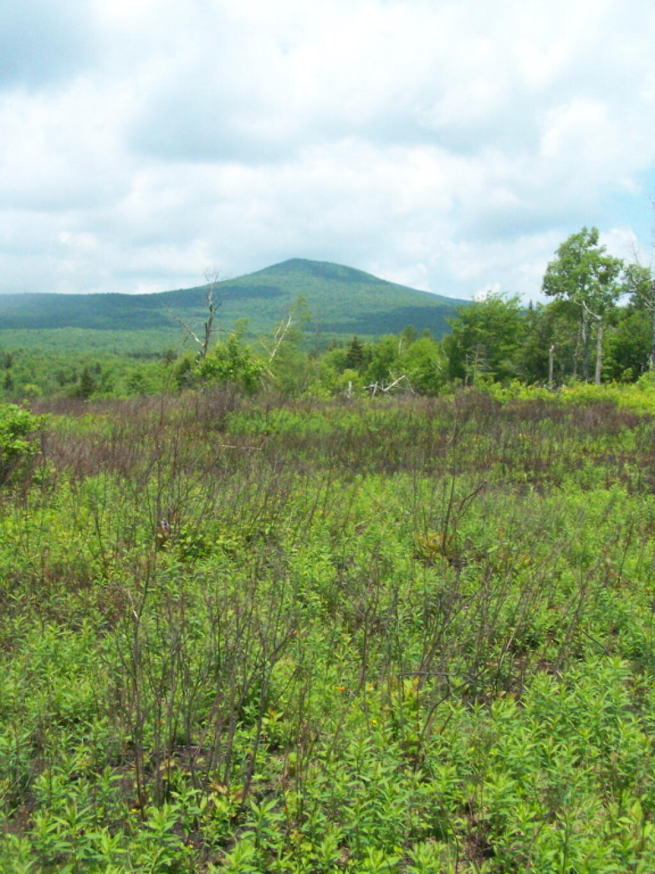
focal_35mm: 38
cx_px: 328
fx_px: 959
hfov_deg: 37.7
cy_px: 437
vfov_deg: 49.0
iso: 400
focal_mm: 6.3
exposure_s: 1/1600
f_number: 5.6
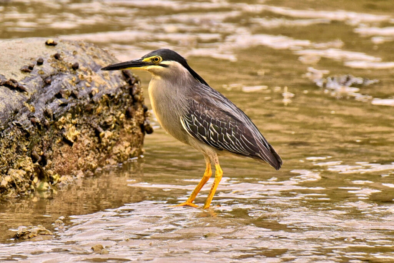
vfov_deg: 3.0
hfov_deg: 4.5
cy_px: 132
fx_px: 5035
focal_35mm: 460
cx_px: 197
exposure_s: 1/160
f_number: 5.6
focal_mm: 460
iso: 100
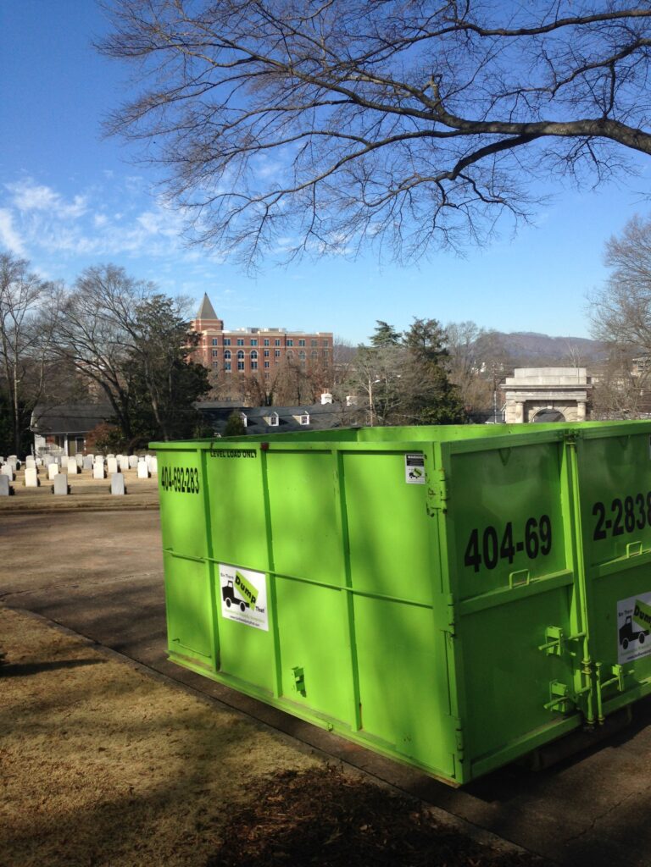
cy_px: 434
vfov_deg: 55.4
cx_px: 326
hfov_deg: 42.9
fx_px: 827
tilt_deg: -5.7
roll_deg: +0.2
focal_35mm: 33
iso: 50
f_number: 2.4
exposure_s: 1/1427
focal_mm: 4.12
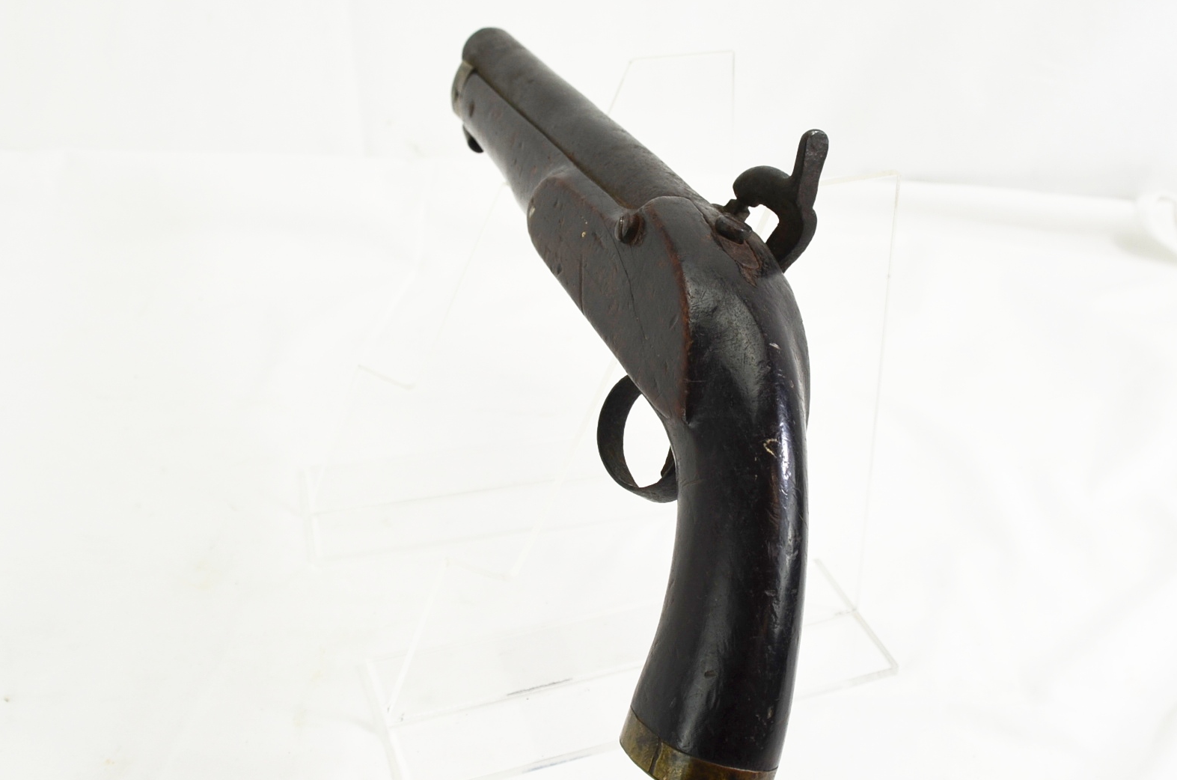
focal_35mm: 47
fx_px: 1534
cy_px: 314
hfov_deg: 42.0
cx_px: 638
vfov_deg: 28.5
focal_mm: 20
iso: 200
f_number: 6.3
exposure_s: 1/160
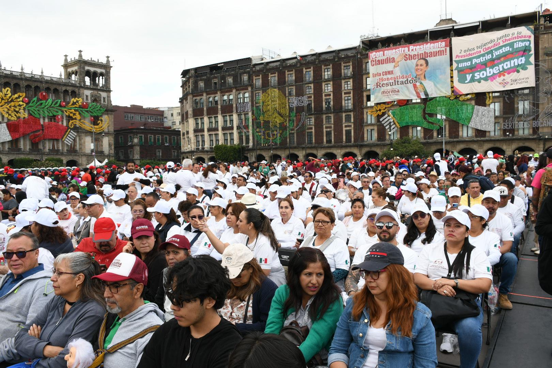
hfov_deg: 67.4
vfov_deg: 47.9
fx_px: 414
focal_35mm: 27
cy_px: 184
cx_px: 276
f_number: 9
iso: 200
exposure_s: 1/125
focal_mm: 18
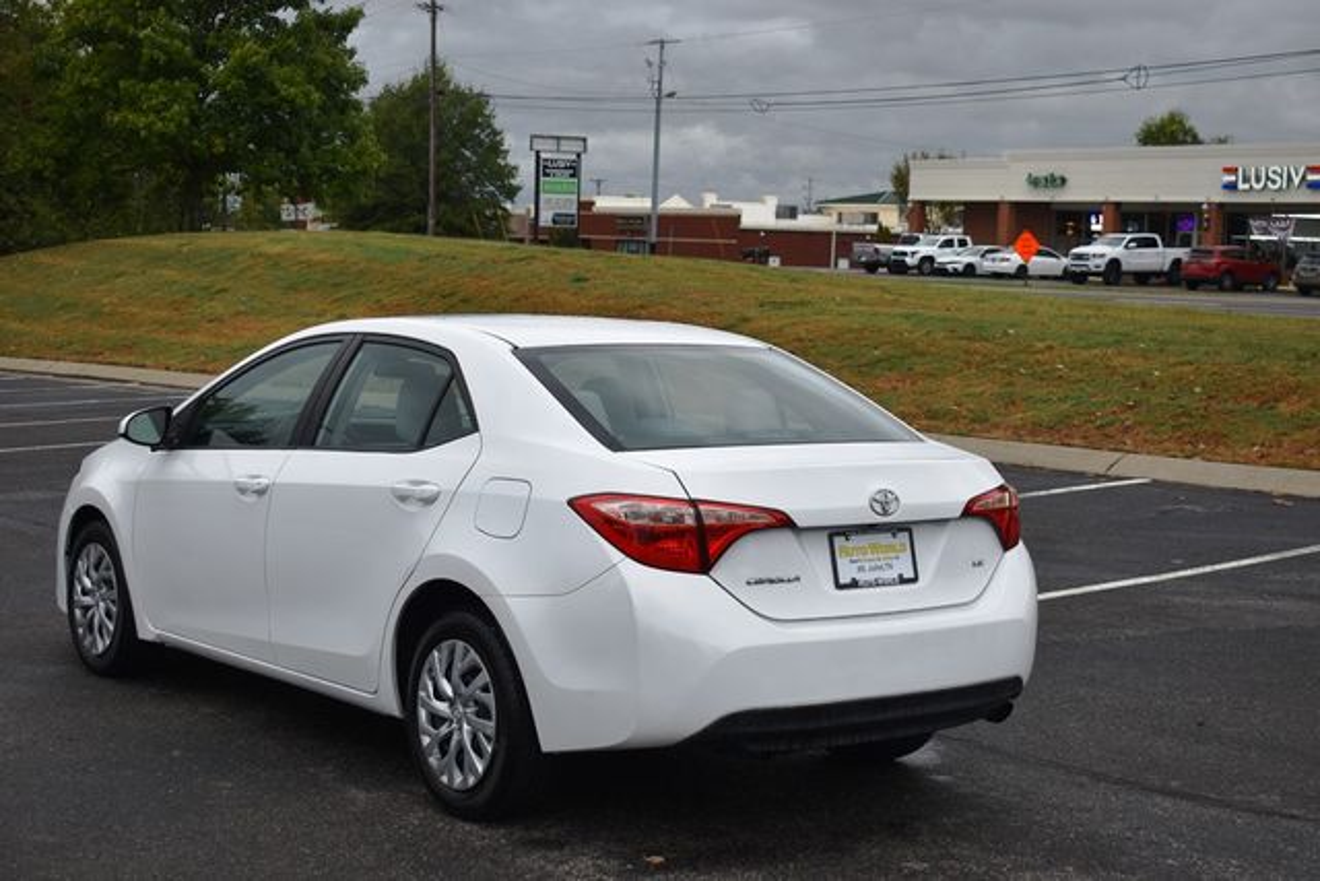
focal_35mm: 57
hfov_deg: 35.0
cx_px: 660
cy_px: 440
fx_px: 2090
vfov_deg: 23.8
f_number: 5.6
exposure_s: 1/250
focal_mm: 38
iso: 200
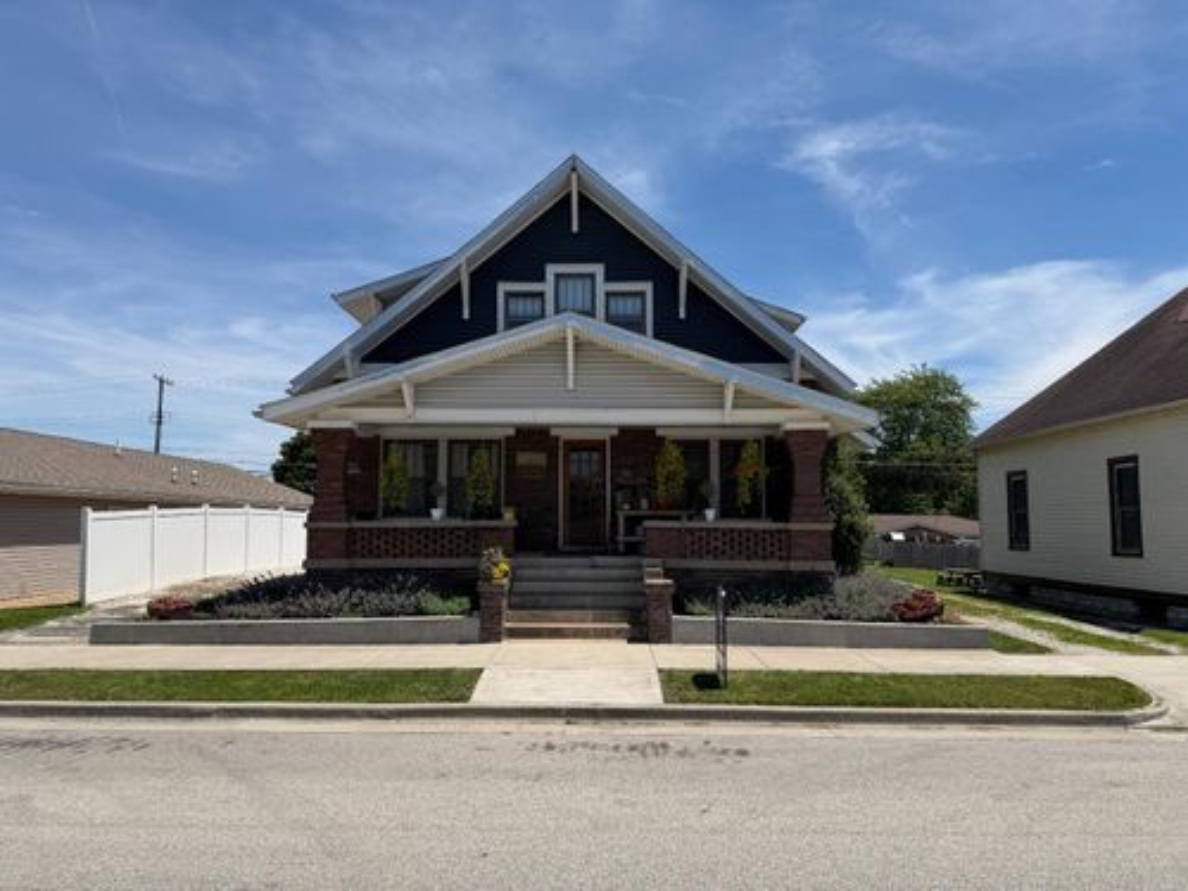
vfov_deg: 56.8
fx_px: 824
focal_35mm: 24
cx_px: 594
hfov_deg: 71.6
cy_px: 446
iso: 80
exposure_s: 1/6711
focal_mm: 6.76
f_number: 1.78
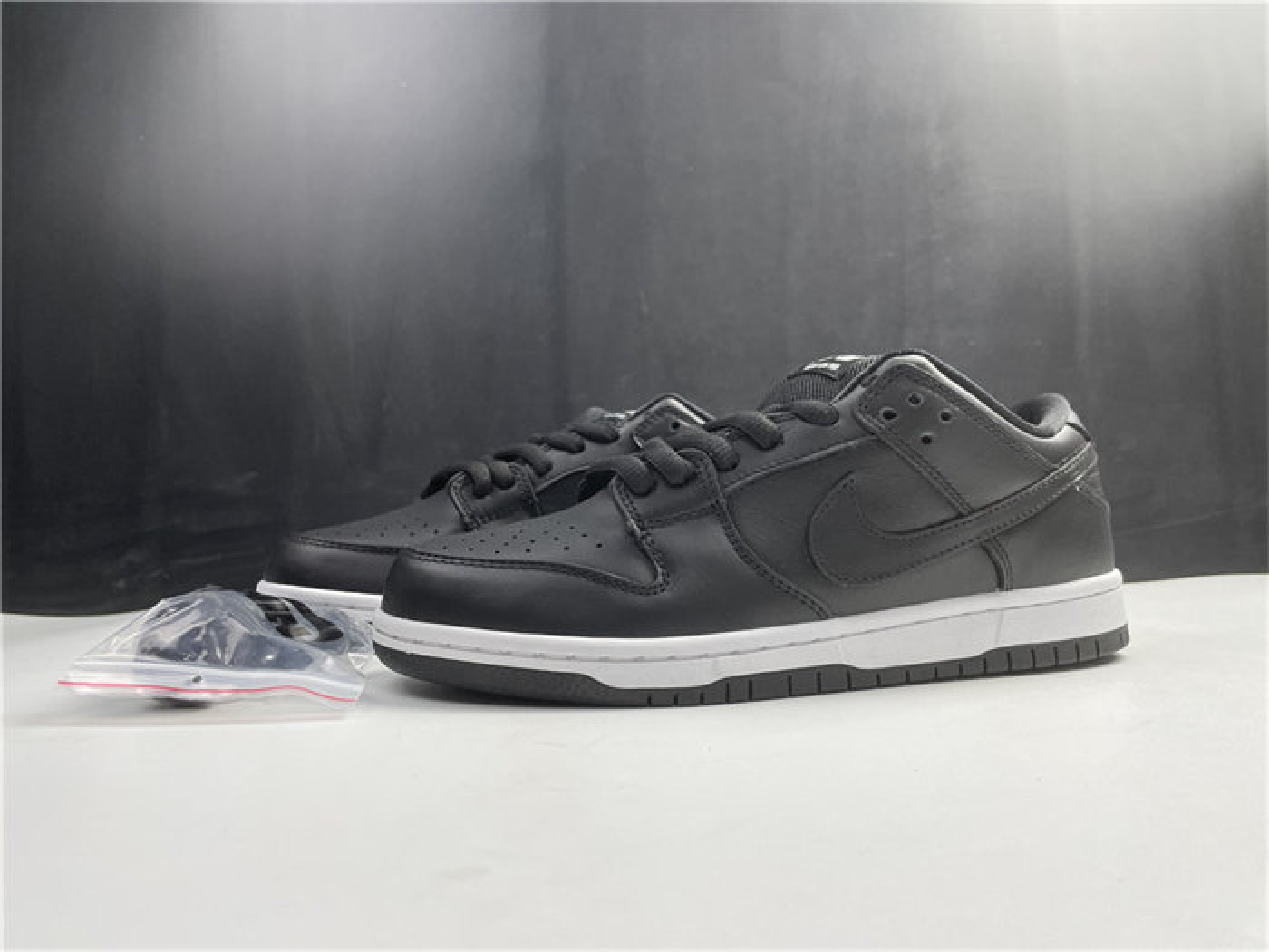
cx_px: 634
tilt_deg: +4.0
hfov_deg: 67.3
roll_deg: +1.8
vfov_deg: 53.1
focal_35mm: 26
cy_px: 476
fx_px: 953
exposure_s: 1/121
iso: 100
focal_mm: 4.2
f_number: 1.6
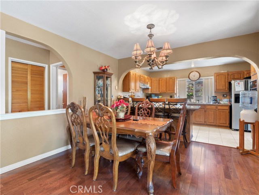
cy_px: 98
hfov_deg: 94.5
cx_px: 130
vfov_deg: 78.1
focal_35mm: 16
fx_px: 120
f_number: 8
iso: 200
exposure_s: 5
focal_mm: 8
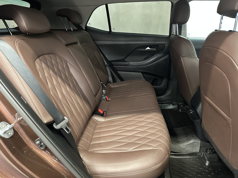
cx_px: 119
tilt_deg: -19.8
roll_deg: +0.5
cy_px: 89
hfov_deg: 71.6
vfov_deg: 56.8
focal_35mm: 24
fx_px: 165
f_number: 1.78
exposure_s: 1/25
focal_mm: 6.86
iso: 1250
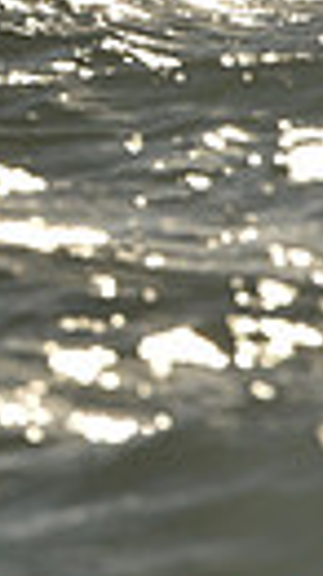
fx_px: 28479
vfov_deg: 1.2
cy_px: -272
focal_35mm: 1868
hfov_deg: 0.6
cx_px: -938
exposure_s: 1/1250
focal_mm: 400
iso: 320
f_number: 11
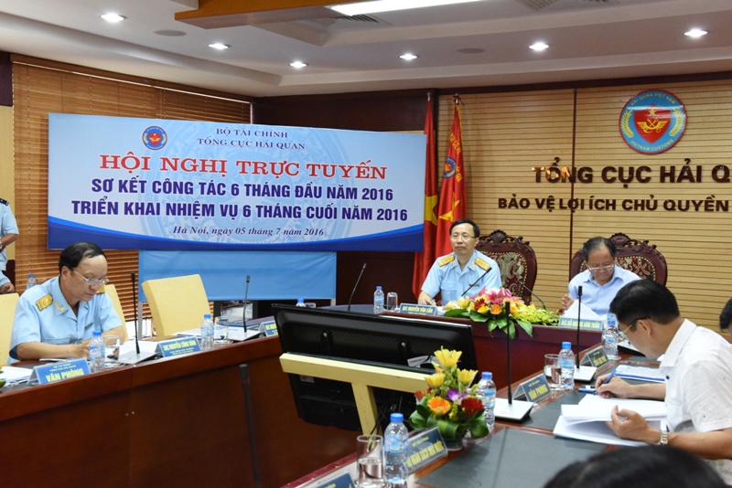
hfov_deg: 43.6
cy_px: 244
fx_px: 915
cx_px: 366
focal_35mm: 45
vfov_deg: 29.9
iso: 7200
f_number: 8
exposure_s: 1/80
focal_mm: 45
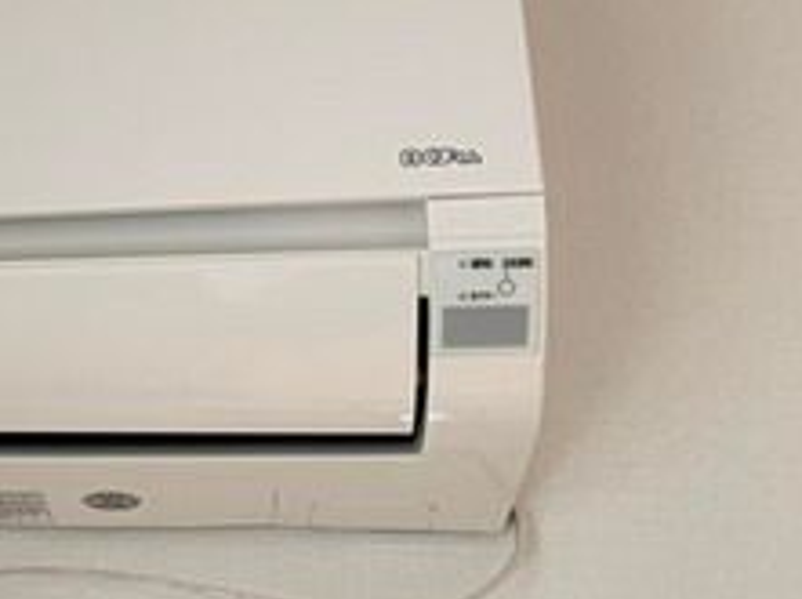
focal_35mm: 66
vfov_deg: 22.2
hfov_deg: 25.7
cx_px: -210
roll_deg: -6.8
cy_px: 287
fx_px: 1527
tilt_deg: +24.1
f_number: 1.8
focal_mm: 4.25
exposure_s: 1/121
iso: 64
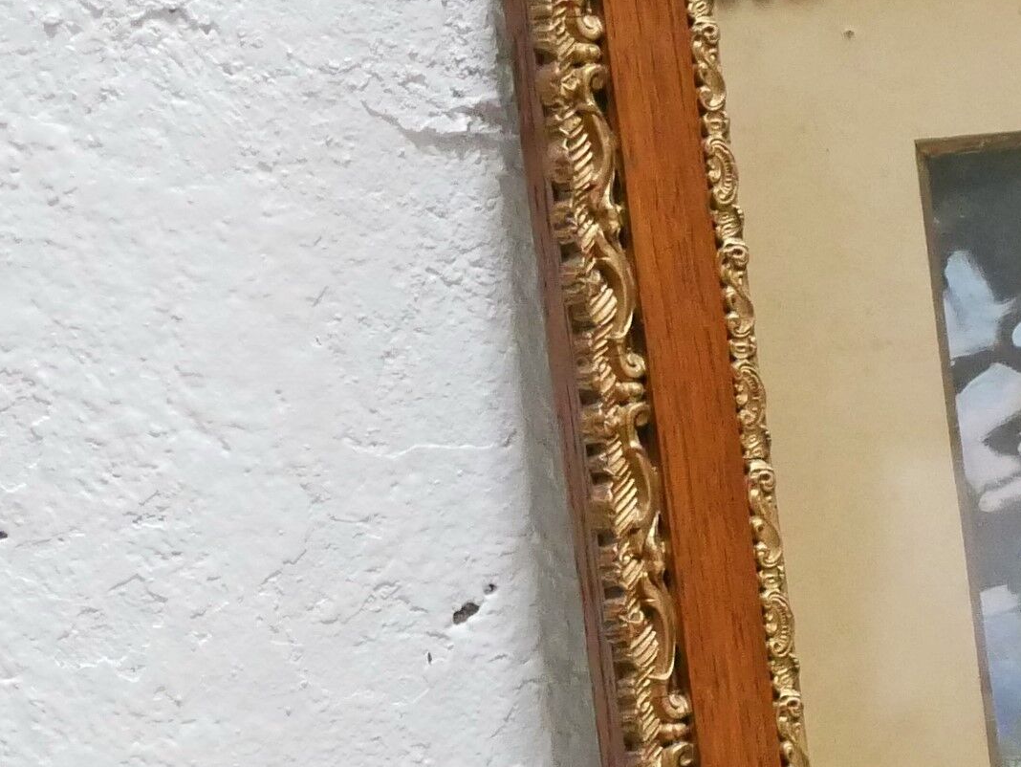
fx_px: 5075
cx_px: 1545
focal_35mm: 172
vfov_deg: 8.6
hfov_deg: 11.0
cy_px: 633
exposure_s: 1/60
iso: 3200
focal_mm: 20
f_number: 1.7
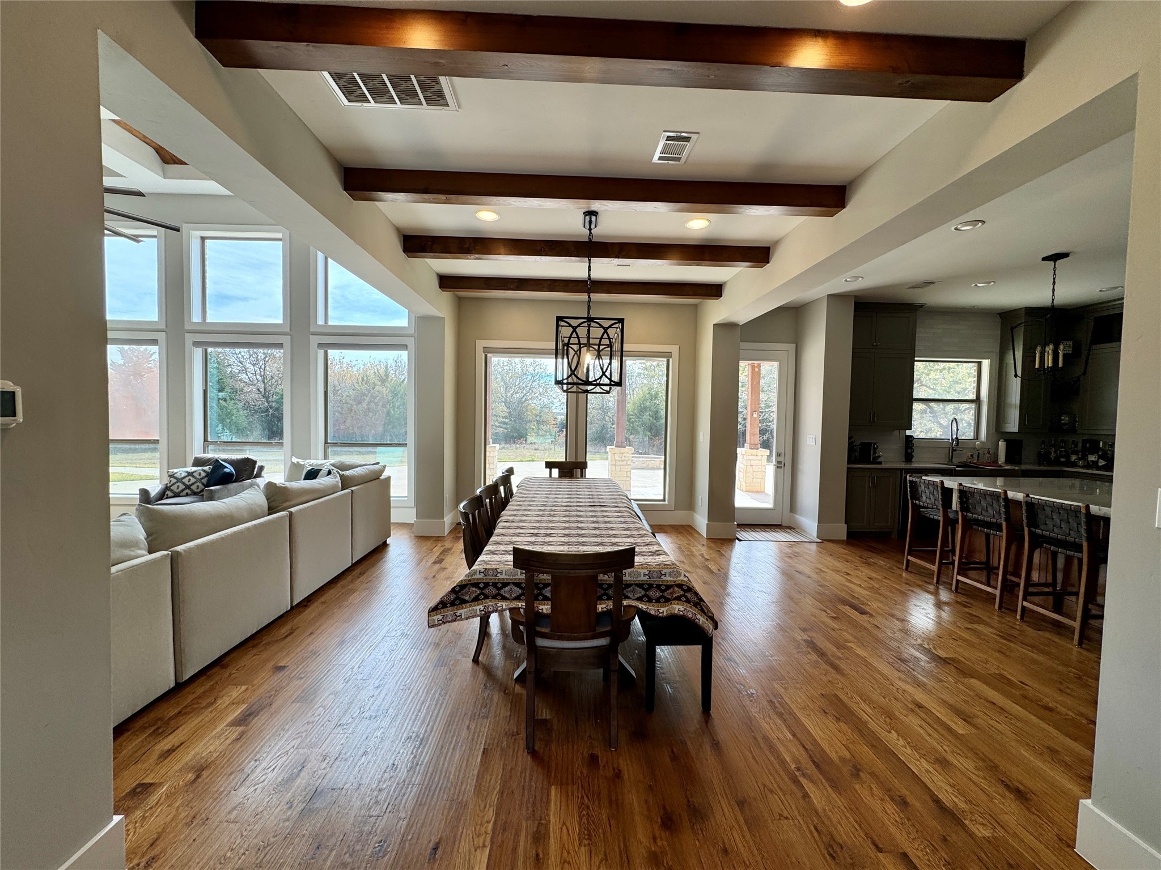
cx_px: 580
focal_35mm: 14
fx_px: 470
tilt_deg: -2.4
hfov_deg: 102.1
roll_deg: -1.3
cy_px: 435
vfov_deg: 85.7
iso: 40
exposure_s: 1/170
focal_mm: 2.22
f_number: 2.2
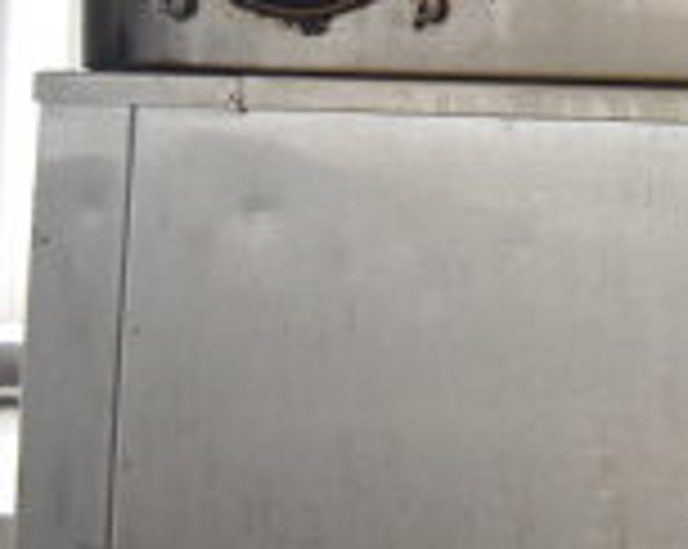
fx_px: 2054
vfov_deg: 14.9
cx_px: 1331
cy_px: -34
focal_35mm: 101
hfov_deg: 15.6
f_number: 3.5
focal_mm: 18
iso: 360
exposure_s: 1/30
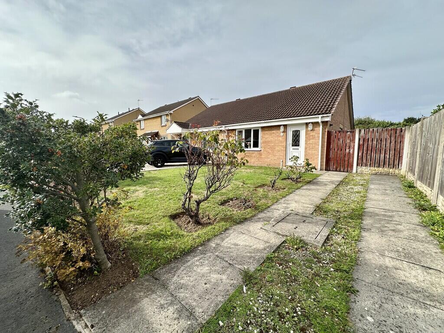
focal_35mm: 14
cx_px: 222
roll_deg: +0.4
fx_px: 180
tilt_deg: -6.6
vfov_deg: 85.7
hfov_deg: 102.1
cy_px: 166
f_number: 2.2
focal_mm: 2.22
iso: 40
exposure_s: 1/1114
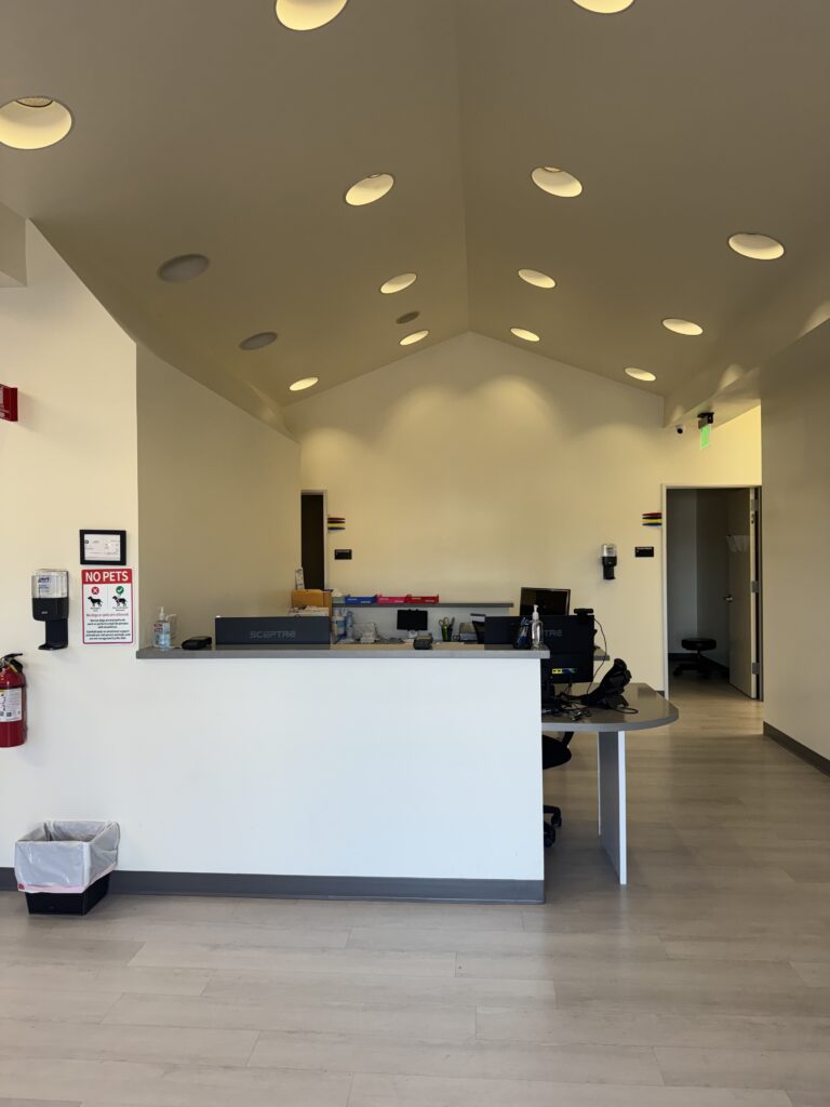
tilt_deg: -1.2
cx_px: 415
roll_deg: +0.6
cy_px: 554
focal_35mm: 24
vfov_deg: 71.6
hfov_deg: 56.8
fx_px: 767
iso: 80
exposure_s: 1/120
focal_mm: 6.76
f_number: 1.78
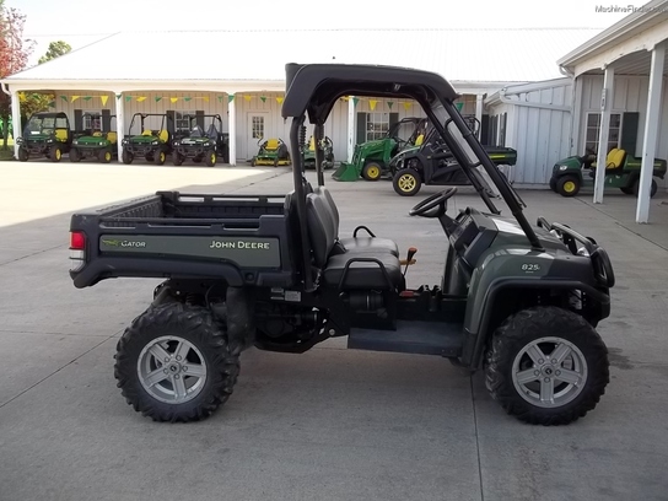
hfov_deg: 56.8
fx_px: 618
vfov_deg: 44.2
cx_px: 334
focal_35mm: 32
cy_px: 250
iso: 64
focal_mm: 5.7
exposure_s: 1/250
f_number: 2.9
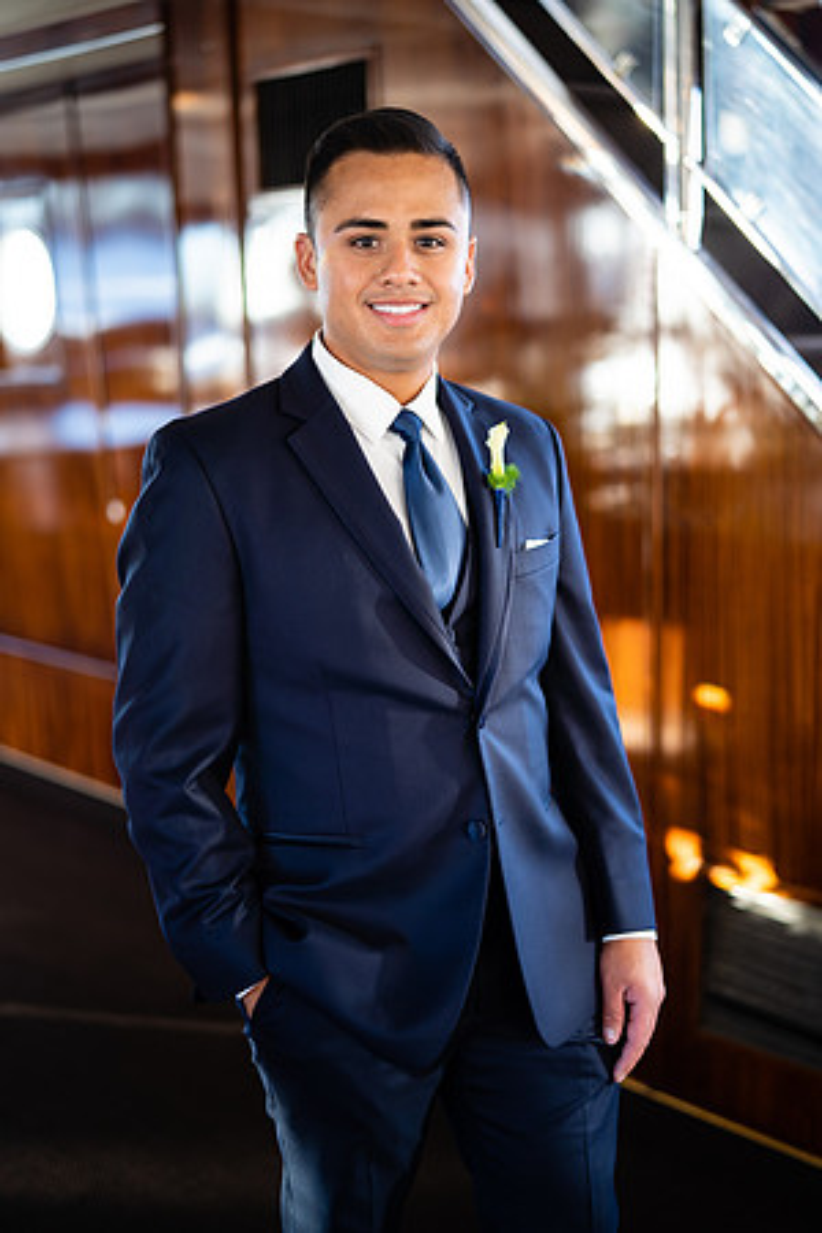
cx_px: 411
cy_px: 616
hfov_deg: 27.0
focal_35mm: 50
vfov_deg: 39.6
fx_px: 1712
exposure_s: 1/200
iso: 160
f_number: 1.4
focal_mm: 50
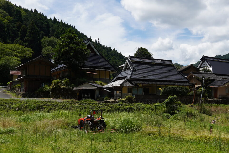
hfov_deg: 48.3
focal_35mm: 40
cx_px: 133
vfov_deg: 33.4
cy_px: 80
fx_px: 254
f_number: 7.1
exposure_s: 1/400
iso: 100
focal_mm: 20
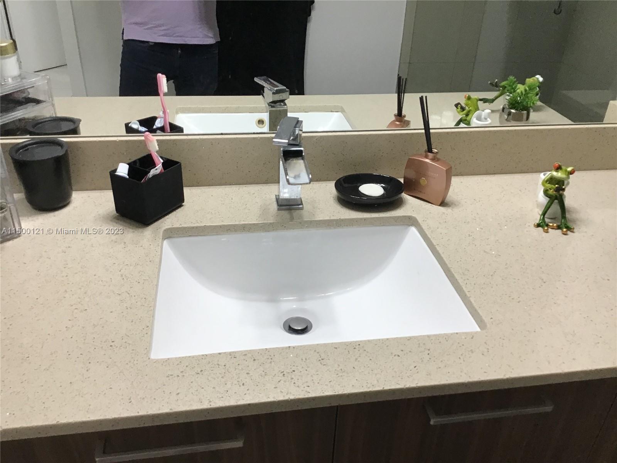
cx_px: 308
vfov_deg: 45.4
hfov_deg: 58.4
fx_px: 553
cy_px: 232
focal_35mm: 31
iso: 25
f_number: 2.4
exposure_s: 1/30
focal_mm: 3.3
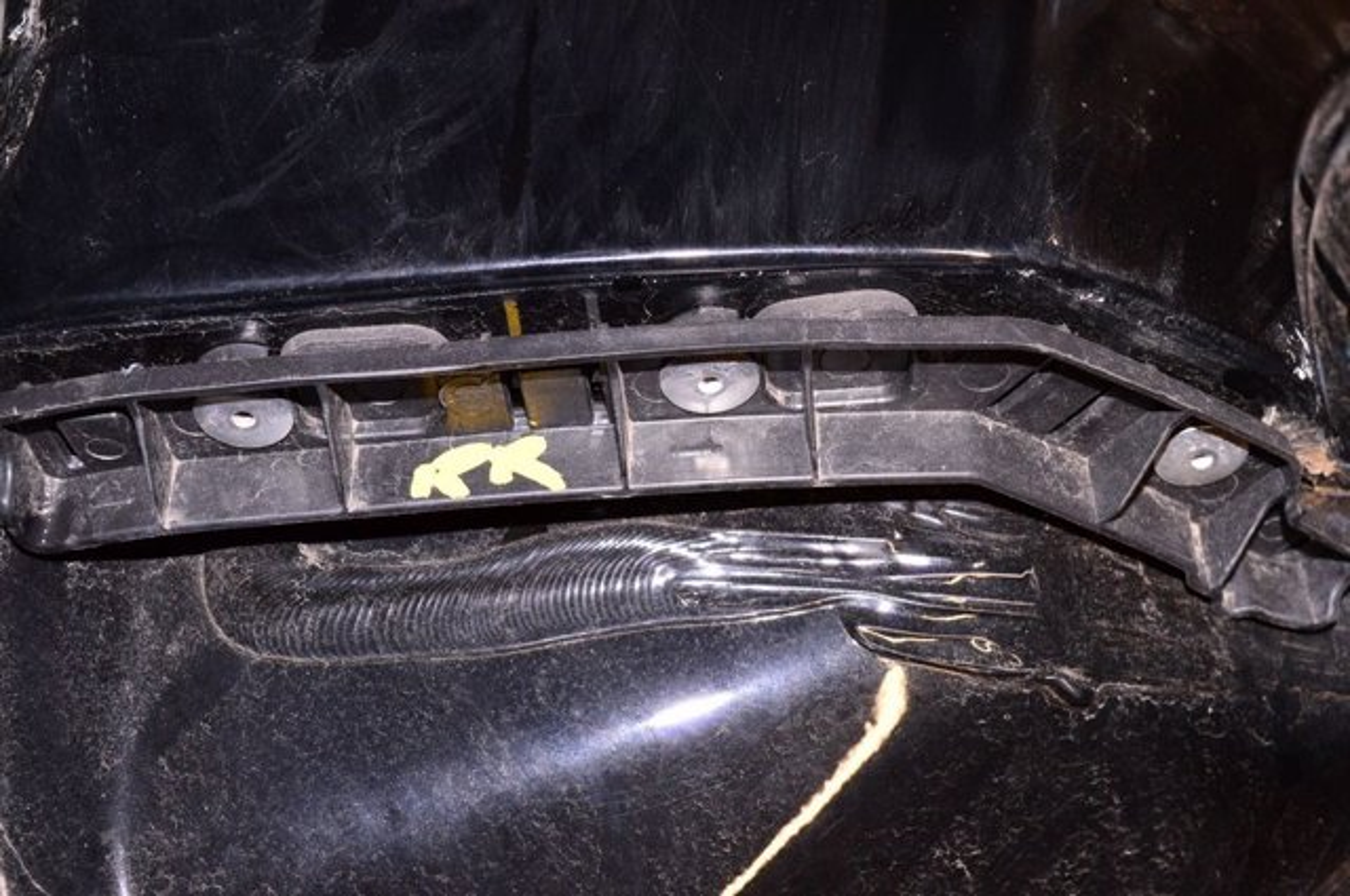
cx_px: 675
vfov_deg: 23.7
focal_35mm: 57
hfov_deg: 35.1
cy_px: 448
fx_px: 2135
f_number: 8
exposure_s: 1/160
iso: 1600
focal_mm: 38
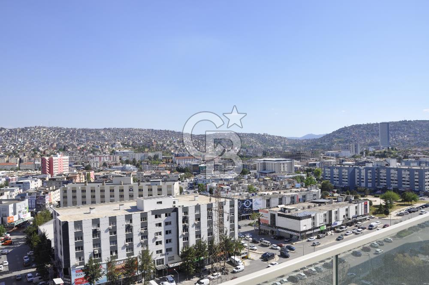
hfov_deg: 67.4
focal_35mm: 27
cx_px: 214
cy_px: 142
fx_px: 321
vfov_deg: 47.8
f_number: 14
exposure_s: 1/160
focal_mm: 18
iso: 200
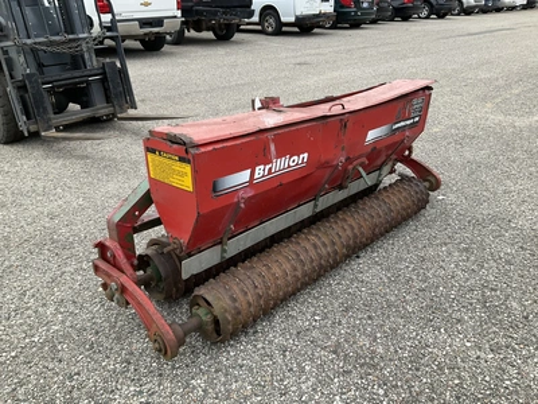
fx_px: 451
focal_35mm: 29
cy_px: 202
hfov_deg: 61.7
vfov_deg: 48.2
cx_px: 269
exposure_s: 1/122
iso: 64
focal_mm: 3
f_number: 1.8
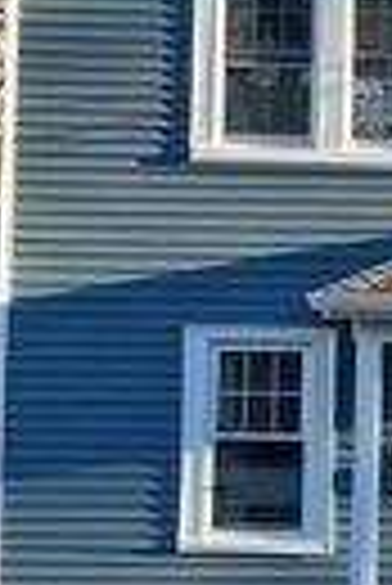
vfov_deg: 10.7
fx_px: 3127
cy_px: 92
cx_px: 572
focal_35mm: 192
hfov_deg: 7.1
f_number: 1.78
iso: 64
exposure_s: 1/919
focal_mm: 6.86
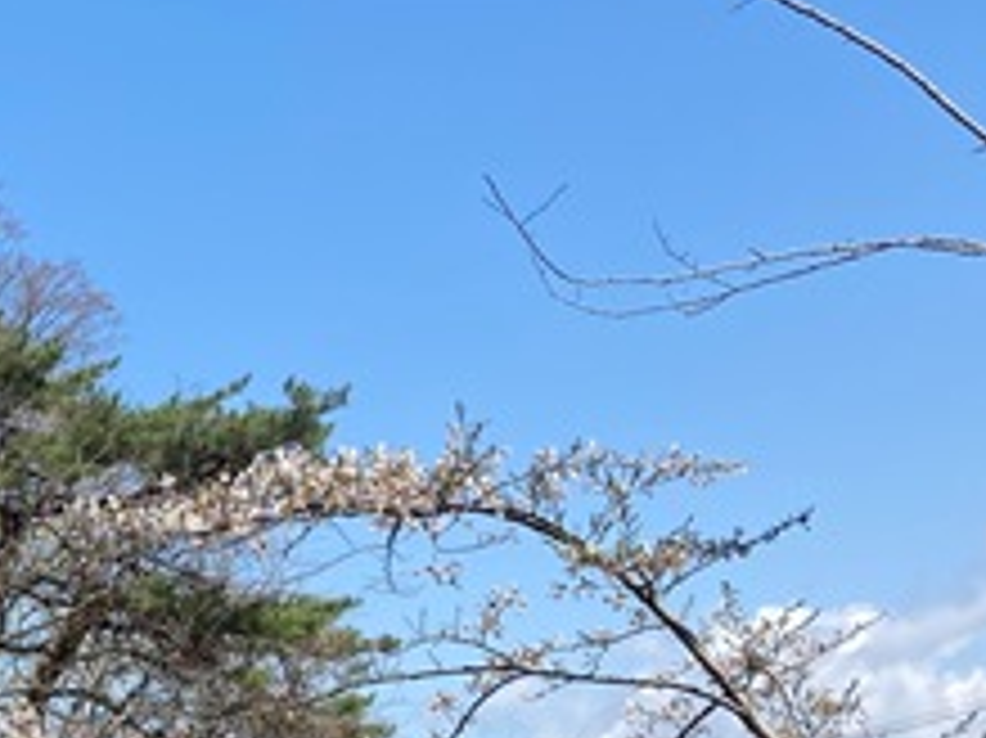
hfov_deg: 19.4
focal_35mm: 92
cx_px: -347
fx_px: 2619
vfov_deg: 15.3
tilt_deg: +0.5
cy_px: 972
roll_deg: +2.3
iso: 20
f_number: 1.8
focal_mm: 3.99
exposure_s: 1/1230
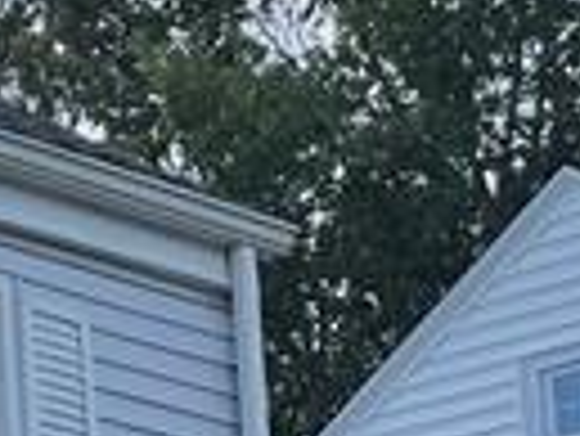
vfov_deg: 7.1
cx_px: -1057
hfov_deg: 8.3
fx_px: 3455
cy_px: 634
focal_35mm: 206
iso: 32
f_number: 1.6
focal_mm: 5.1
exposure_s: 1/3165
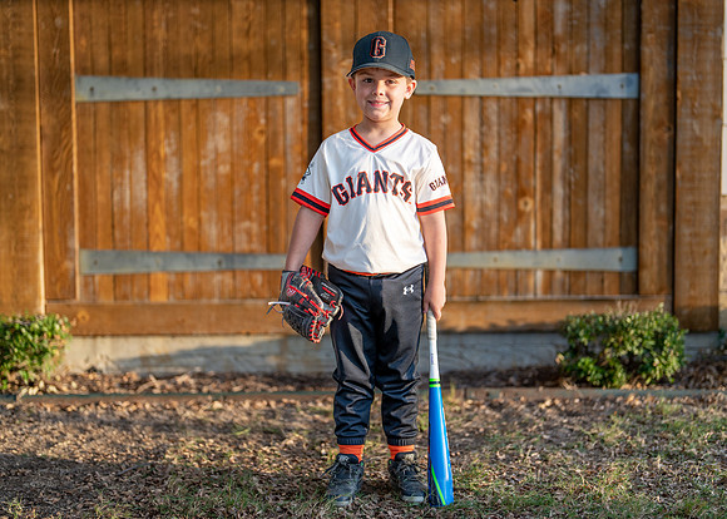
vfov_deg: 24.4
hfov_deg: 33.7
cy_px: 259
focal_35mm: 58
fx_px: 1201
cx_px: 376
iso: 100
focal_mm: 50
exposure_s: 1/1250
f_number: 1.2
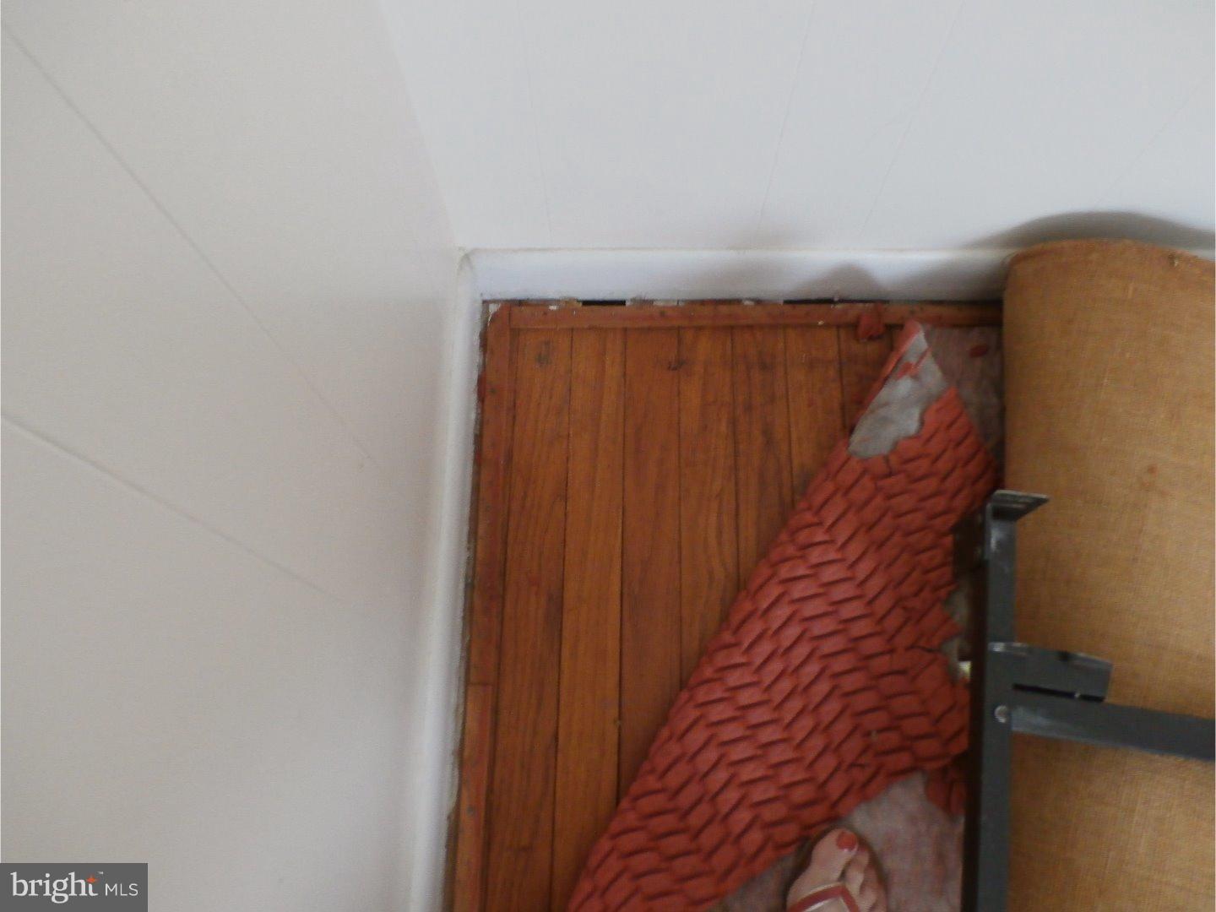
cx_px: 608
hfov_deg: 69.4
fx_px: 878
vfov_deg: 54.9
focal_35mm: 25
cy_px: 456
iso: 400
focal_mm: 4.5
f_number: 3
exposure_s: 1/15
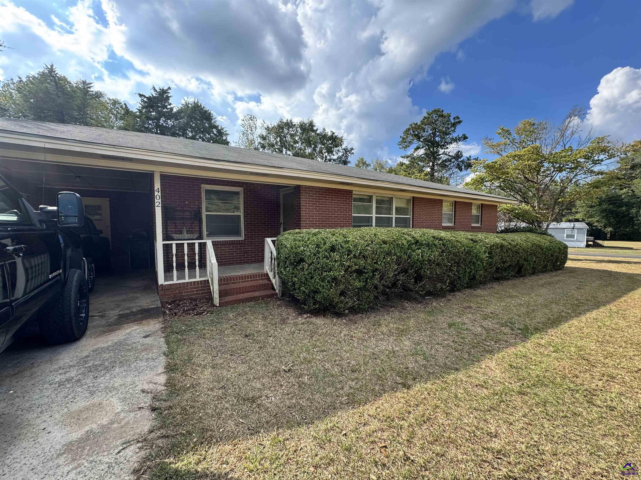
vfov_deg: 85.7
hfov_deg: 102.1
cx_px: 320
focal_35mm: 14
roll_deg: -0.3
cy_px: 240
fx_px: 259
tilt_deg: -4.5
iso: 40
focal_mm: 2.22
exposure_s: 1/399
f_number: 2.2
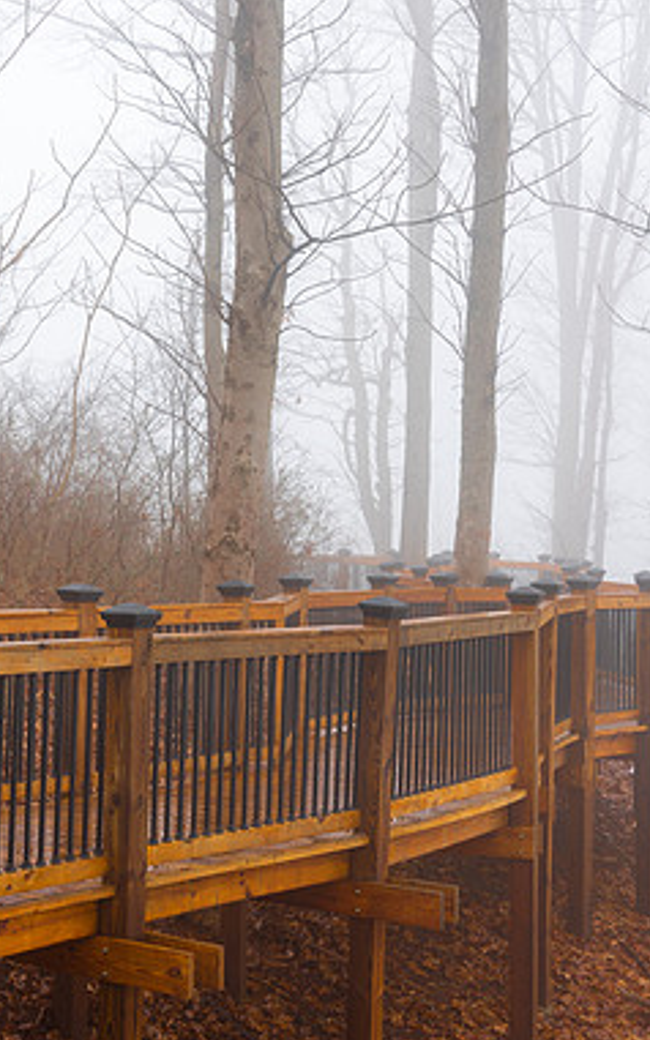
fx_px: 1758
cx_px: 164
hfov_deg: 20.8
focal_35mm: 62
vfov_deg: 33.0
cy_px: 523
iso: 100
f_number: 13
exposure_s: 1/15
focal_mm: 40
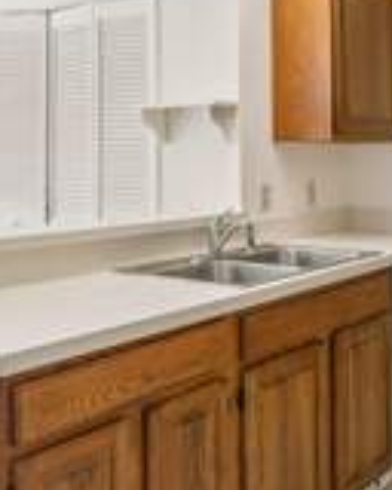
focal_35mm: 48
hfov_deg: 30.4
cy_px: 153
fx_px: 696
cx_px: 337
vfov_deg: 38.2
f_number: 8
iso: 250
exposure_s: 1/10
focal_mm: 17
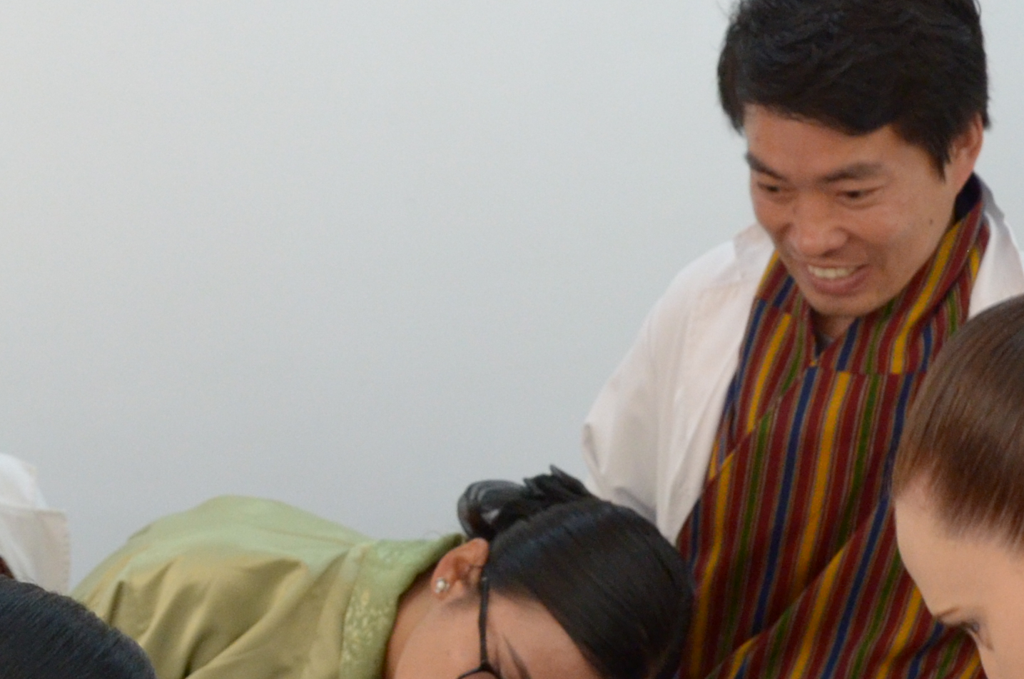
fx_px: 2924
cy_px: 664
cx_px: 164
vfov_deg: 13.1
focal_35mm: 103
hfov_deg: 19.6
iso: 1250
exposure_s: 1/100
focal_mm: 20
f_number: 6.3
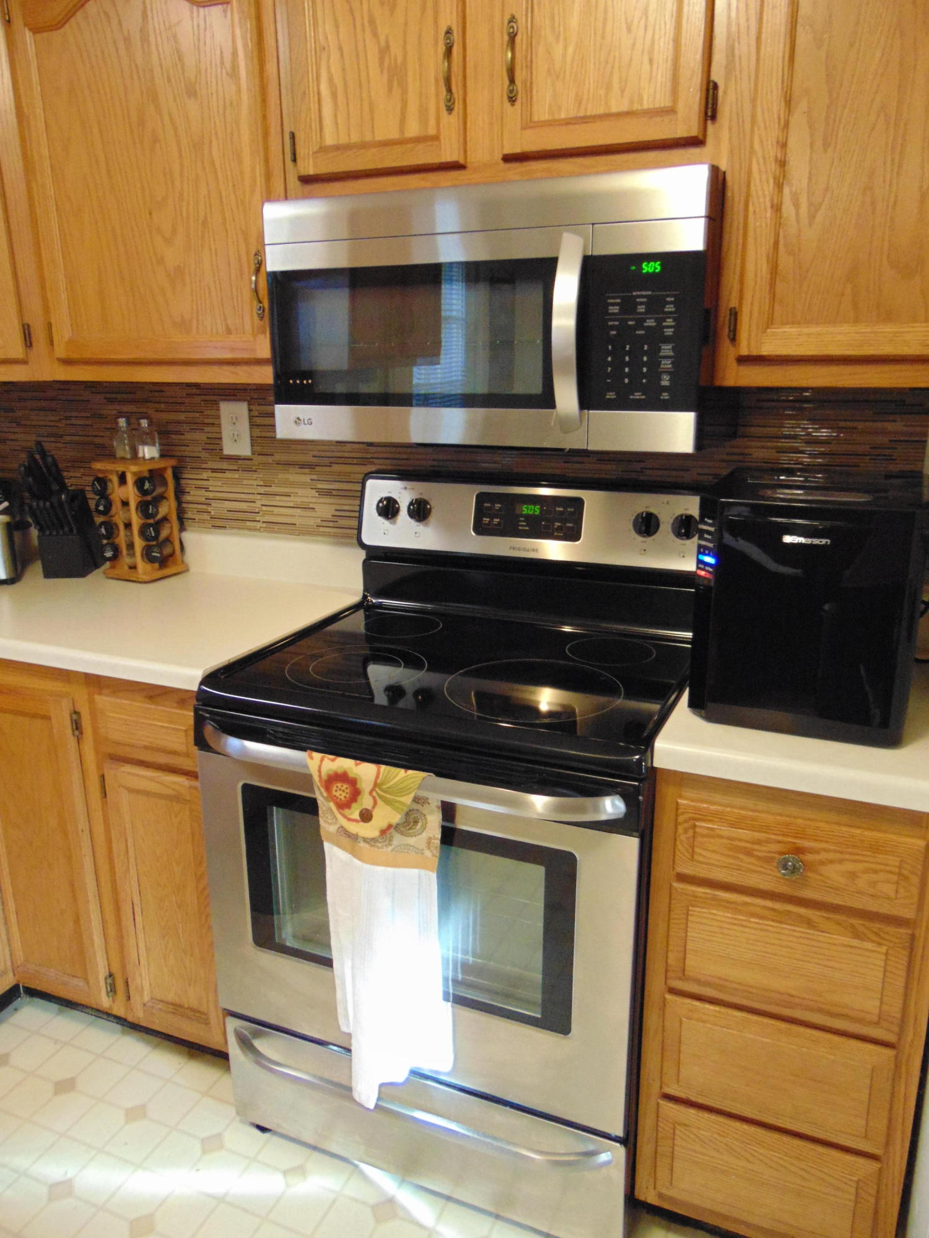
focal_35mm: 25
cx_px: 464
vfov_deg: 69.4
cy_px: 619
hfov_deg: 54.9
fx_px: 895
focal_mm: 4.5
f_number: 3
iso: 400
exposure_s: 1/20
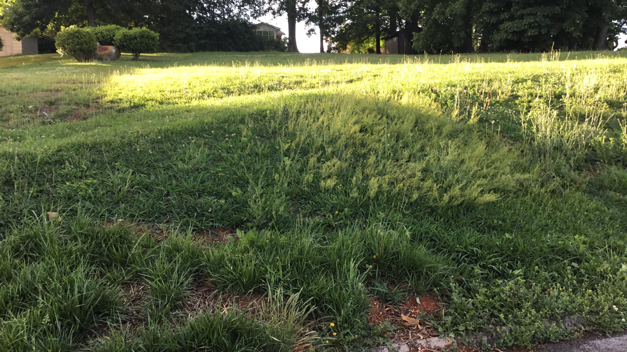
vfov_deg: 34.6
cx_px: 314
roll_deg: +0.9
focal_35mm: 34
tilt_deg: -4.0
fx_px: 565
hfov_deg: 58.0
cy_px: 166
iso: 25
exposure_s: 1/120
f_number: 2.4
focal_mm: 3.3
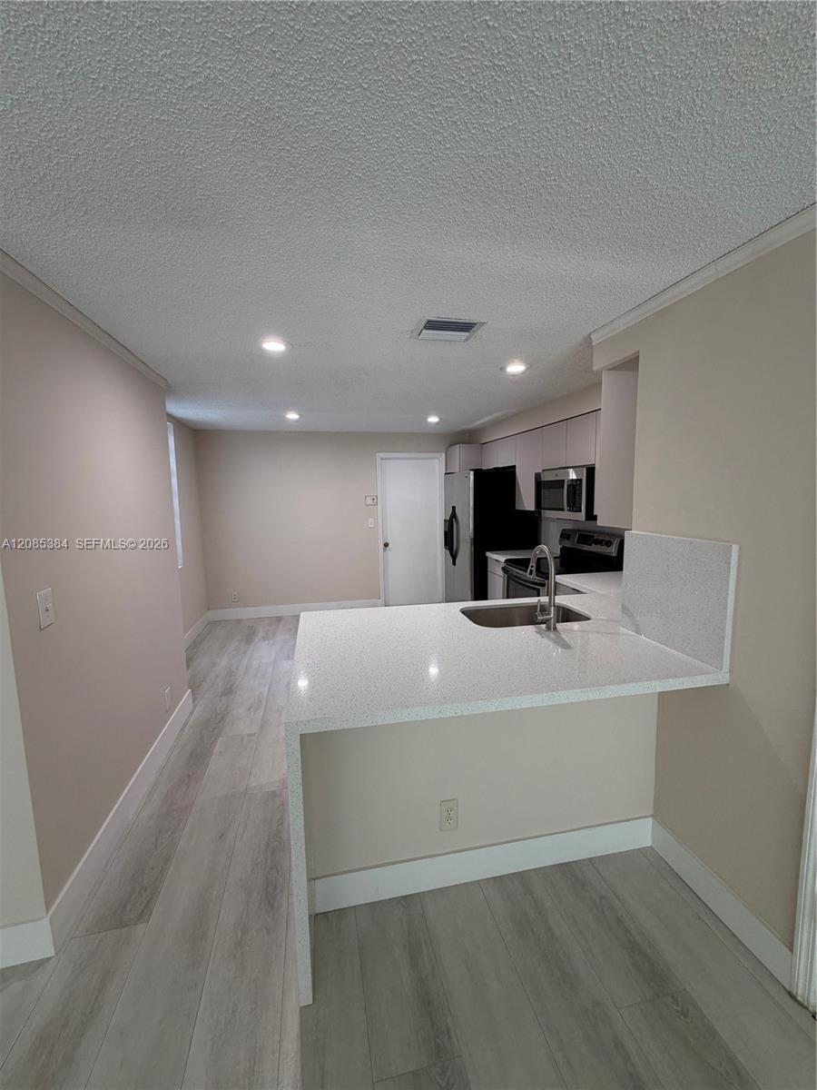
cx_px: 408
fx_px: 441
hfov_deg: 85.7
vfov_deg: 102.1
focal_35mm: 14
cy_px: 545
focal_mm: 2.22
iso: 160
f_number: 2.2
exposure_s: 1/120
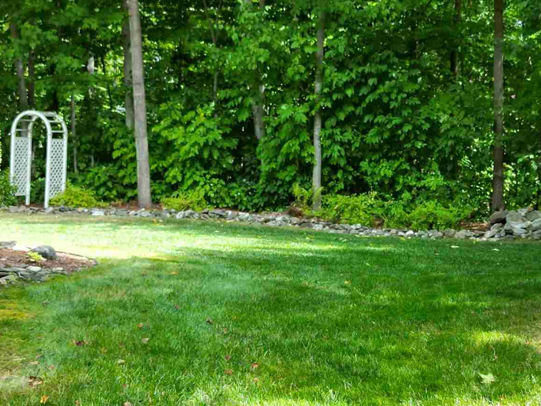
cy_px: 234
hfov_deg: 30.1
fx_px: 1000
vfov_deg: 22.9
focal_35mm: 64
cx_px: 344
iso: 120
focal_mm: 6.72
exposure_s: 1/400
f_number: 1.7
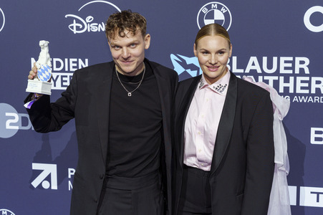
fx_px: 538
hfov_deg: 33.4
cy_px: 108
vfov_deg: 22.6
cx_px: 162
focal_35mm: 60
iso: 1250
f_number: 4.5
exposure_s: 1/250
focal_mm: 60
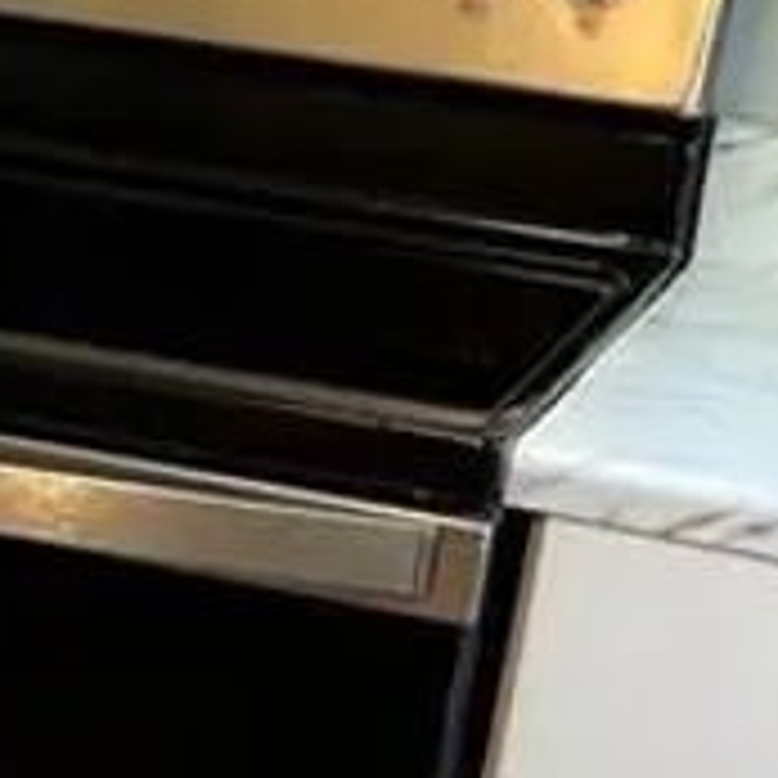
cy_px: 591
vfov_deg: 9.6
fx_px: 4602
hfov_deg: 8.7
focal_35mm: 181
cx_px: -1133
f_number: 1.5
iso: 80
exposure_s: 1/60
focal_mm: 5.7
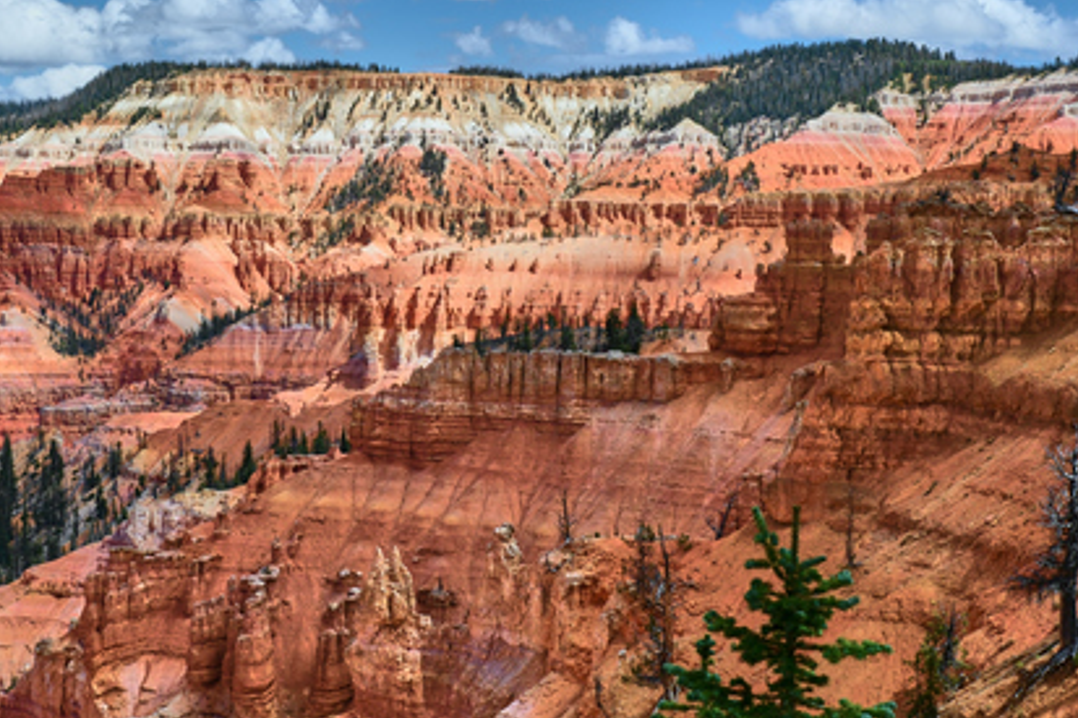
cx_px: 394
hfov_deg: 34.9
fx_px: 1706
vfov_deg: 23.7
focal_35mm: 57
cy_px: 445
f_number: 7.1
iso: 80
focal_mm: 27.7
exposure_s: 1/250
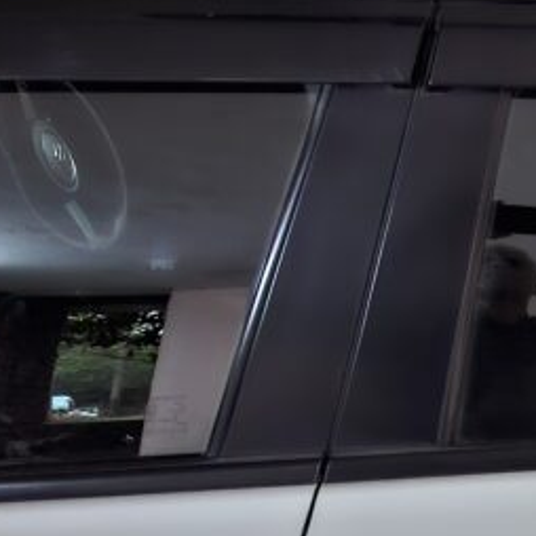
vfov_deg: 24.8
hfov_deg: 24.7
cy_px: -76
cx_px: 616
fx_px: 1121
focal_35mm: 64
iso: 1000
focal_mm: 5.54
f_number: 1.8
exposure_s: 1/20
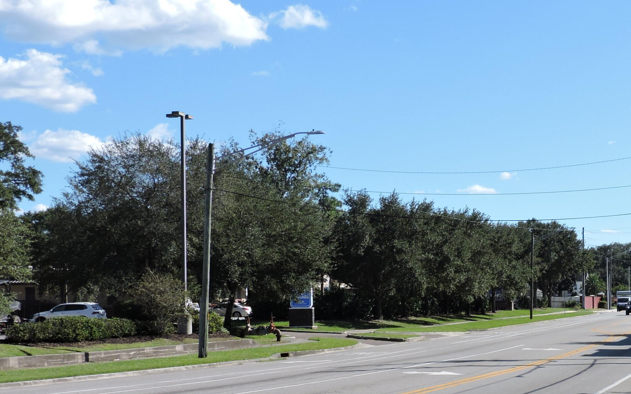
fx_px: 1341
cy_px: 354
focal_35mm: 78
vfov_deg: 16.5
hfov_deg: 25.9
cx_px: 527
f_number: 3.3
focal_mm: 7.1
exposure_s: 1/1000
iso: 100
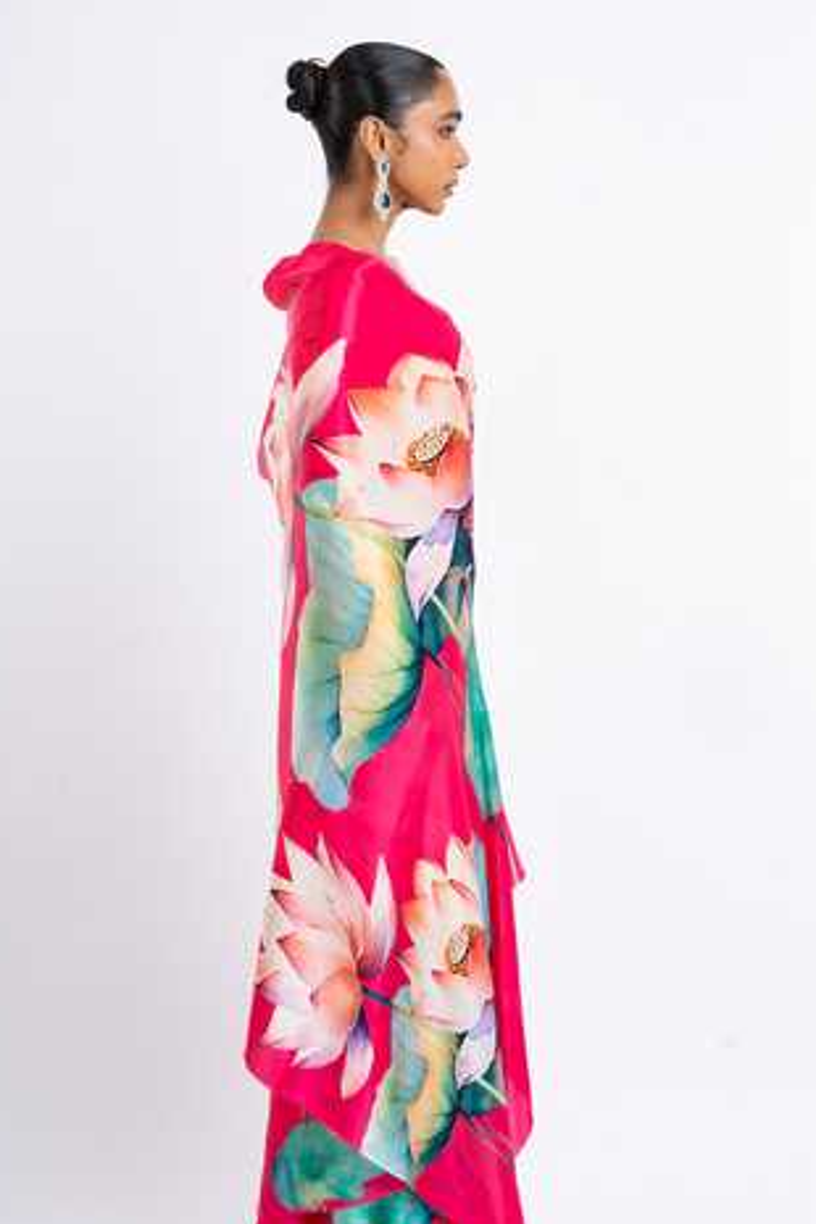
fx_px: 3264
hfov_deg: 14.3
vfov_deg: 21.2
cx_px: 387
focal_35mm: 96
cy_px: 686
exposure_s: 1/160
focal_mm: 85
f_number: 11
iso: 200
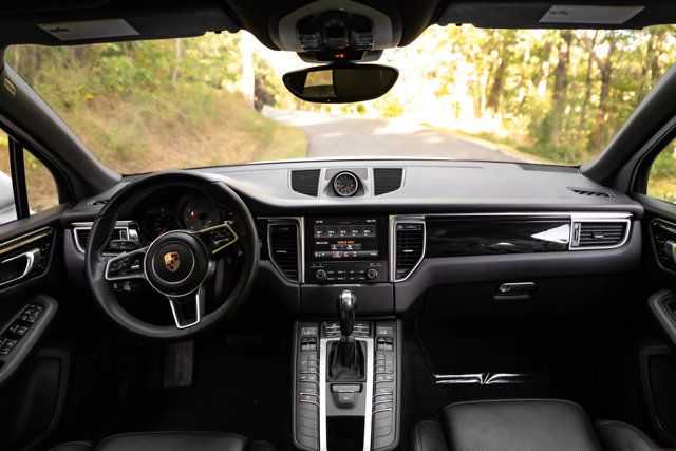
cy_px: 226
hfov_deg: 69.7
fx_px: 486
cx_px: 338
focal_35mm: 26
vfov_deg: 49.8
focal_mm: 24
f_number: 4
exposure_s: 1/160
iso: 1000
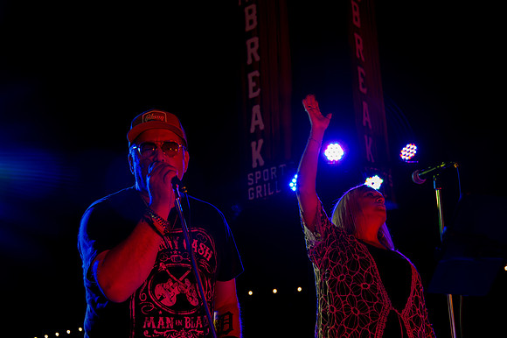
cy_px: 197
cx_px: 261
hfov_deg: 37.2
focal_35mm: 54
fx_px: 754
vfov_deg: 25.2
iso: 2500
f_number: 4
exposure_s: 1/60
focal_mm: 46
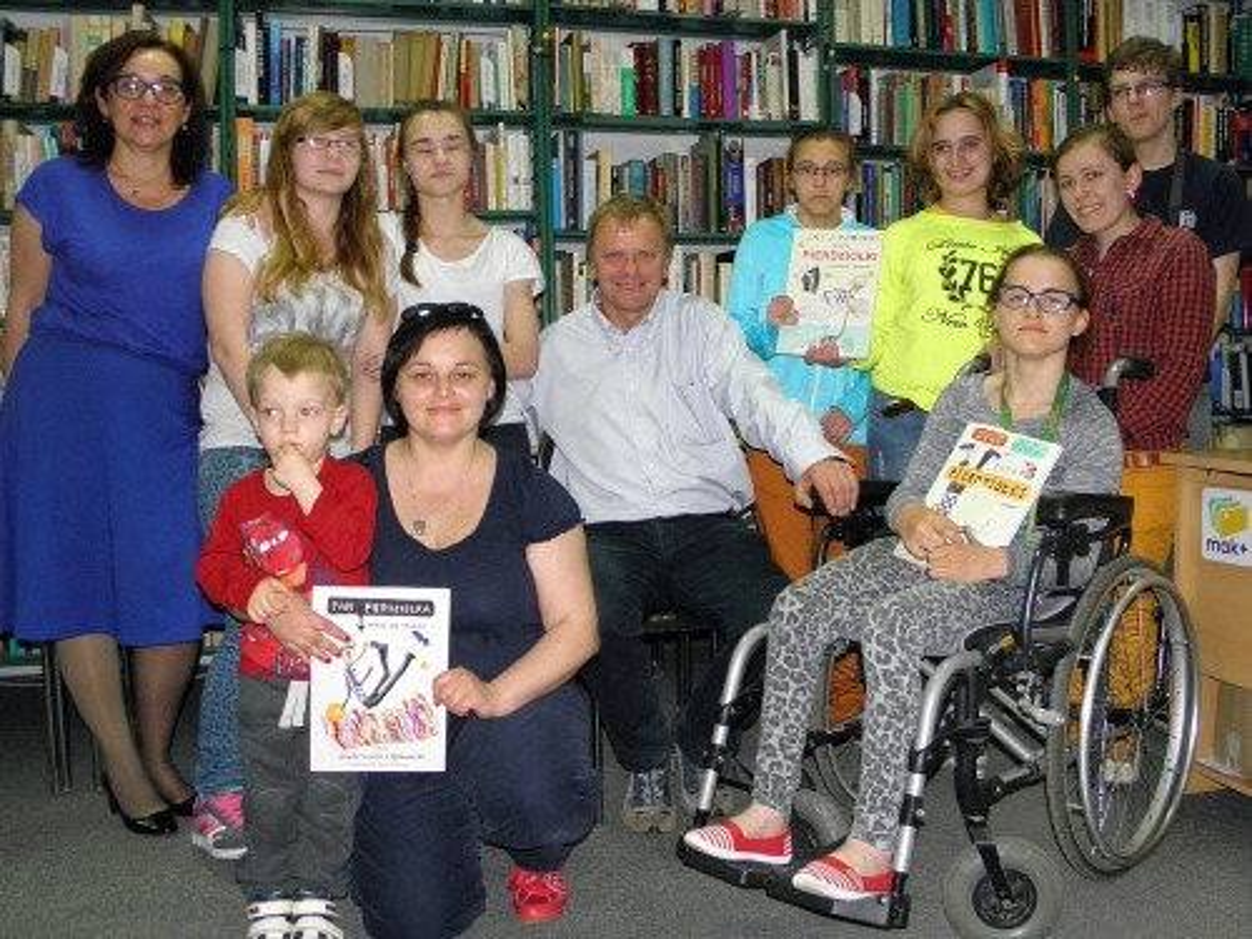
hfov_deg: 63.4
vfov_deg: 49.7
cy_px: 470
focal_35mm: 28
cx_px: 626
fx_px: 1013
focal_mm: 5
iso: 200
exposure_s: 1/30
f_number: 3.5
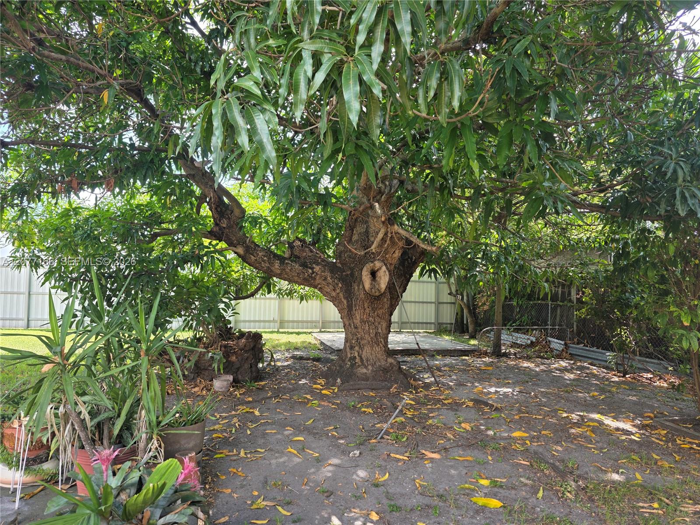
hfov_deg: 73.9
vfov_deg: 58.9
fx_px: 465
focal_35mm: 23
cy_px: 262
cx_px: 350
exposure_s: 1/180
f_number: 1.7
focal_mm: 6.3
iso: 32
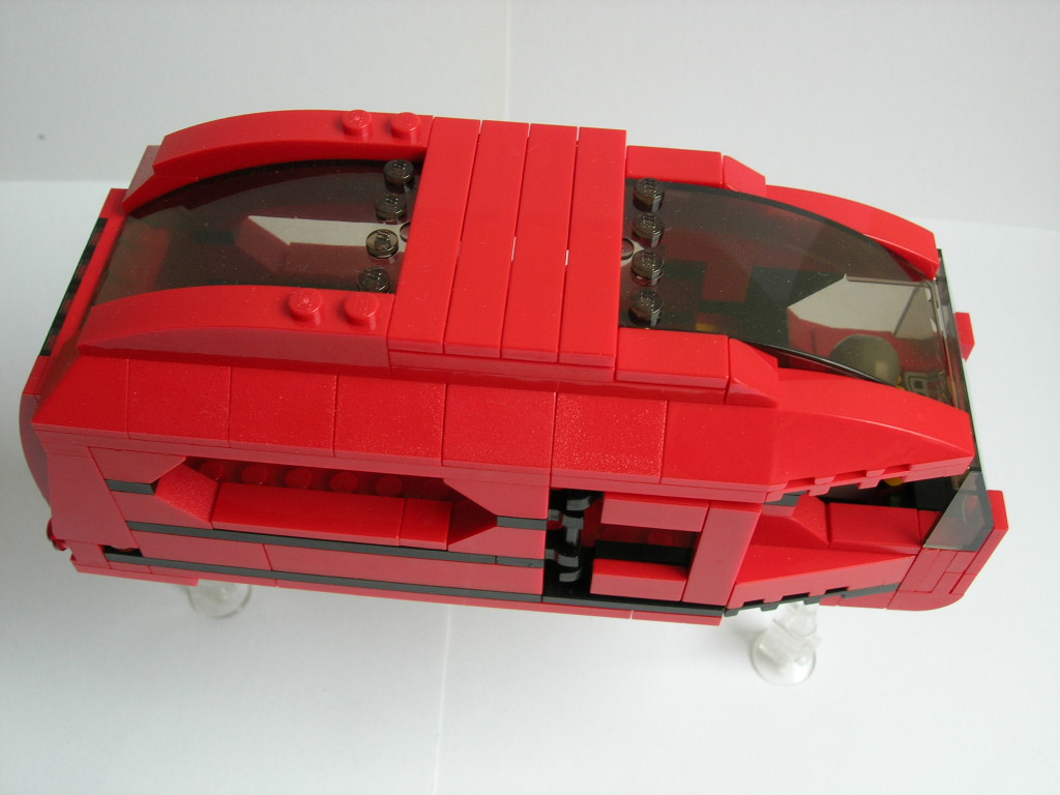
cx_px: 530
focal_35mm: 38
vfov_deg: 37.7
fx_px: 1164
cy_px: 398
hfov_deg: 49.0
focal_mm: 7.8
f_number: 4.8
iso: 64
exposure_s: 1/38.8
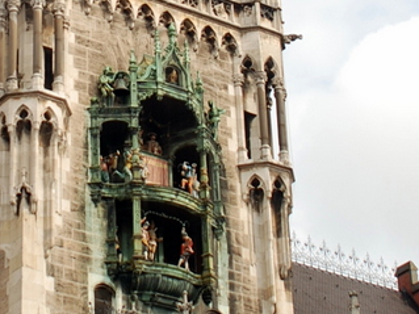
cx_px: 96
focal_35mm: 130
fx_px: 1573
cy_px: -71
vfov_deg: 11.2
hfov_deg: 15.1
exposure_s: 1/200
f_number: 7.1
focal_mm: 28
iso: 100
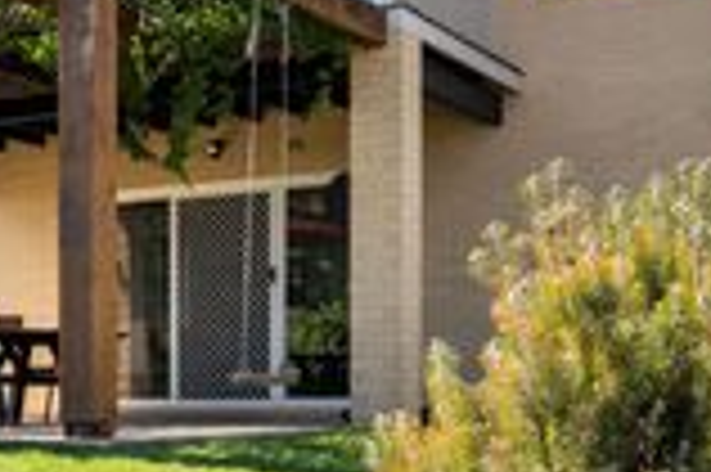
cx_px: 36
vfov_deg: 19.4
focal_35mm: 70
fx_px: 1381
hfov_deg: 27.5
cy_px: 209
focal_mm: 23.5
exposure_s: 1/640
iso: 800
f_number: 9
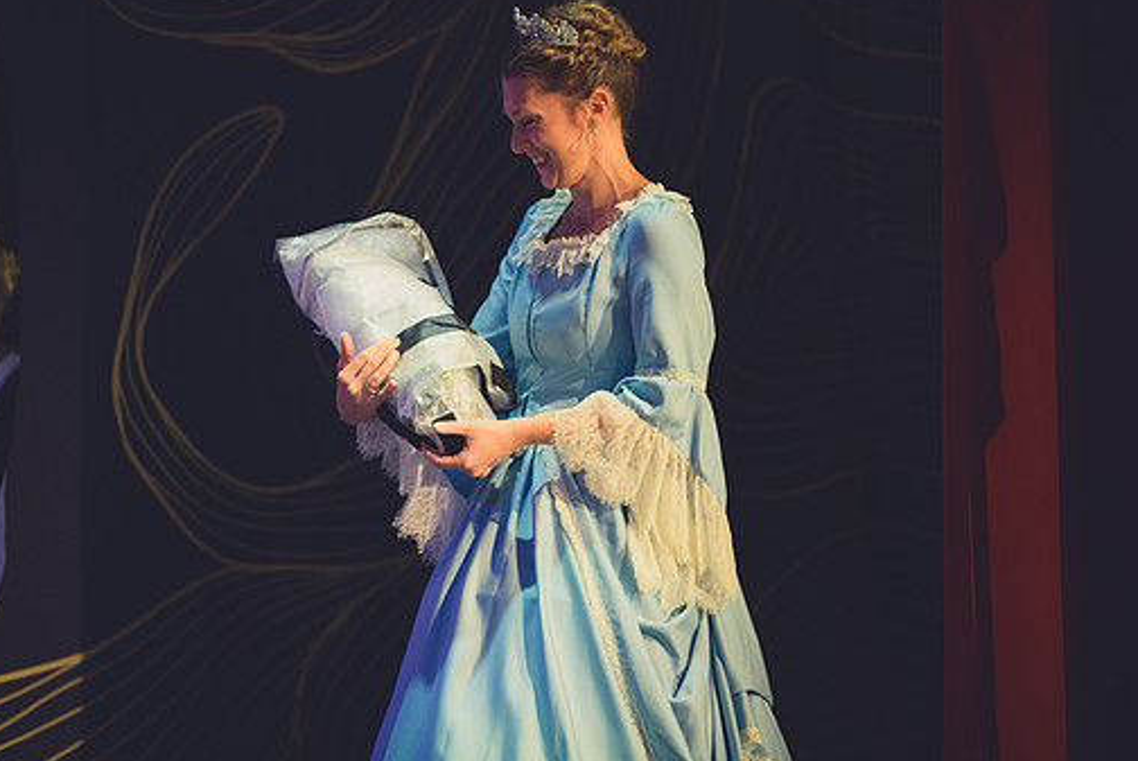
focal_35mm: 230
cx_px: 551
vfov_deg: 6.0
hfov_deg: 8.9
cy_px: 369
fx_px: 7277
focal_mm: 200
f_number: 2.8
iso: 5000
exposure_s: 1/320
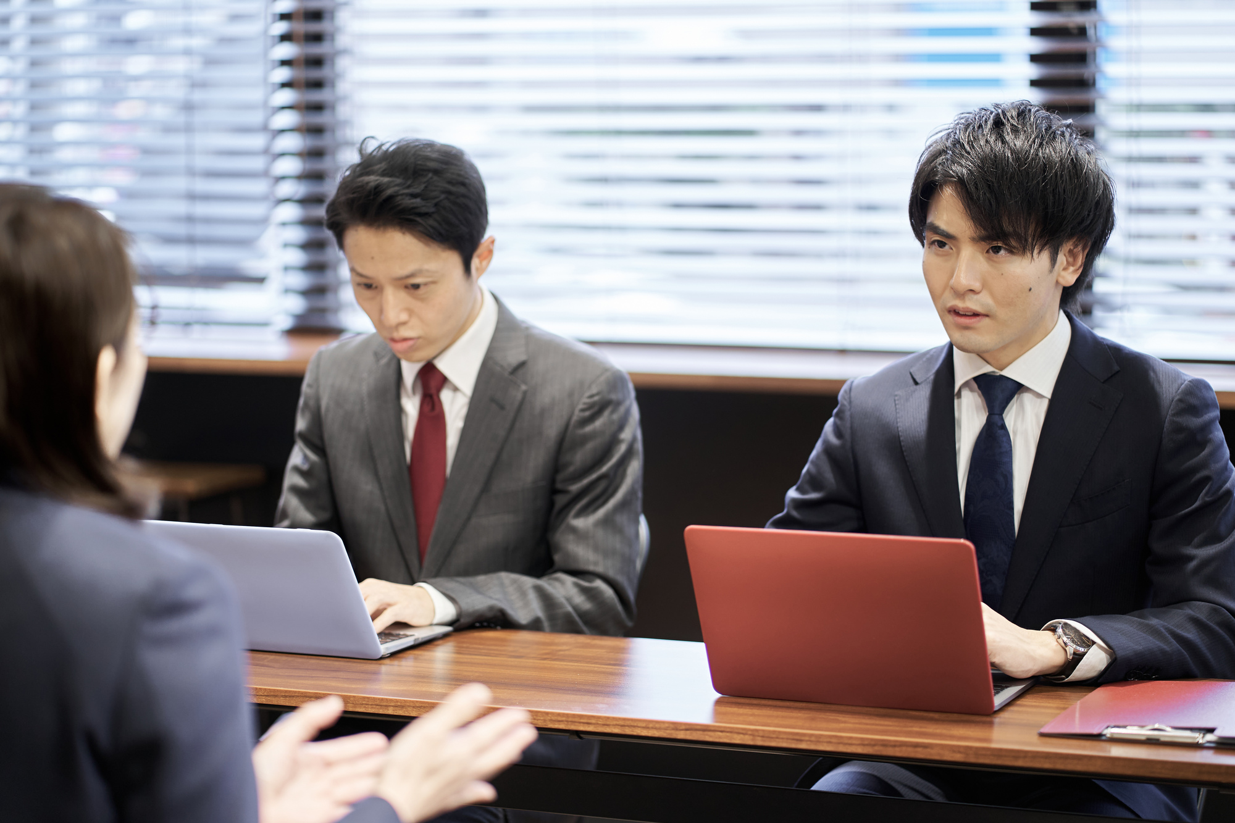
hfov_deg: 23.9
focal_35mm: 85
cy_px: 412
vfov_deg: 16.1
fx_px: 2916
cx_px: 618
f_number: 1.8
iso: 400
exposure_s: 1/125
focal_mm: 85
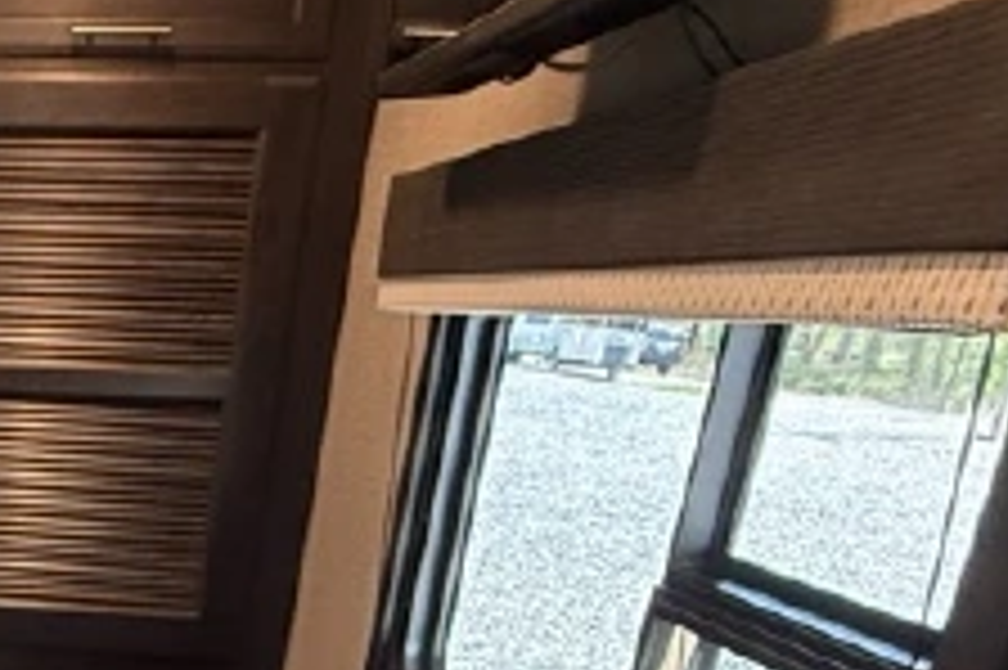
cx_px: -207
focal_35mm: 52
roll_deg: -2.6
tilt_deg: -18.3
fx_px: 1455
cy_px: 809
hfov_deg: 31.8
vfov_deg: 23.6
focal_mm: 2.22
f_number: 2.2
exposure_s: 1/46
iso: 320
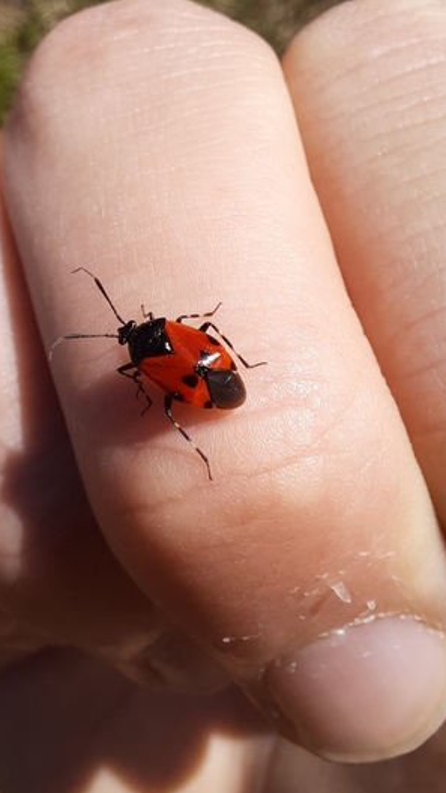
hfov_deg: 35.2
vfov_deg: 59.2
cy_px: 335
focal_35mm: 33
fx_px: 694
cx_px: 137
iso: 40
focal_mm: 2.13
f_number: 2.4
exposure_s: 1/1468
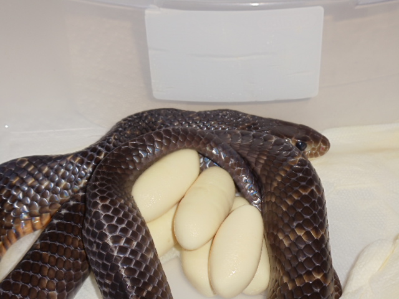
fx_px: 1049
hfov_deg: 21.5
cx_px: 200
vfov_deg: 16.2
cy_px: 150
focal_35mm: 91
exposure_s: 1/30
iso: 80
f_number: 4.6
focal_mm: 12.35
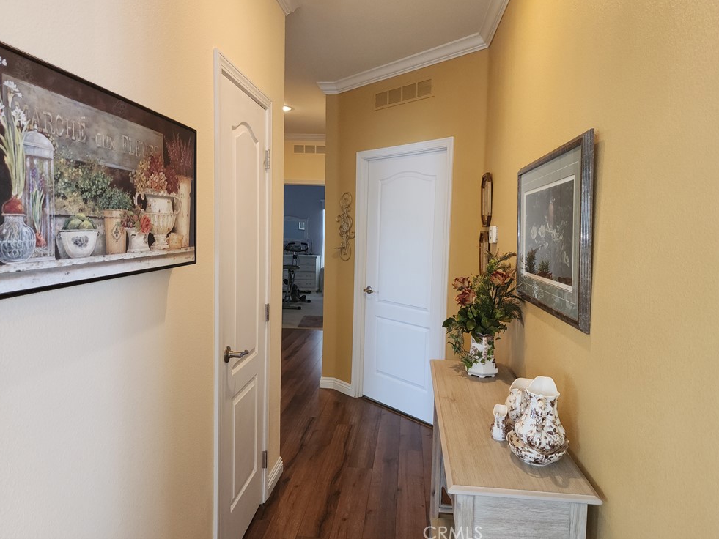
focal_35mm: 24
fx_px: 499
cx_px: 364
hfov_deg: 71.6
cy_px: 262
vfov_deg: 56.8
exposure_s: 1/40
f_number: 1.8
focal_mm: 6.4
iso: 100
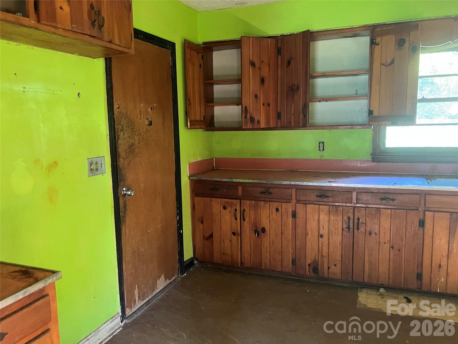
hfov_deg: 63.4
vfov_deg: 49.7
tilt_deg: -6.3
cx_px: 229
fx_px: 370
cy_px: 172
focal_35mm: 28
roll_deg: +0.8
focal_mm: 3.99
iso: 400
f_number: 1.8
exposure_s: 1/32
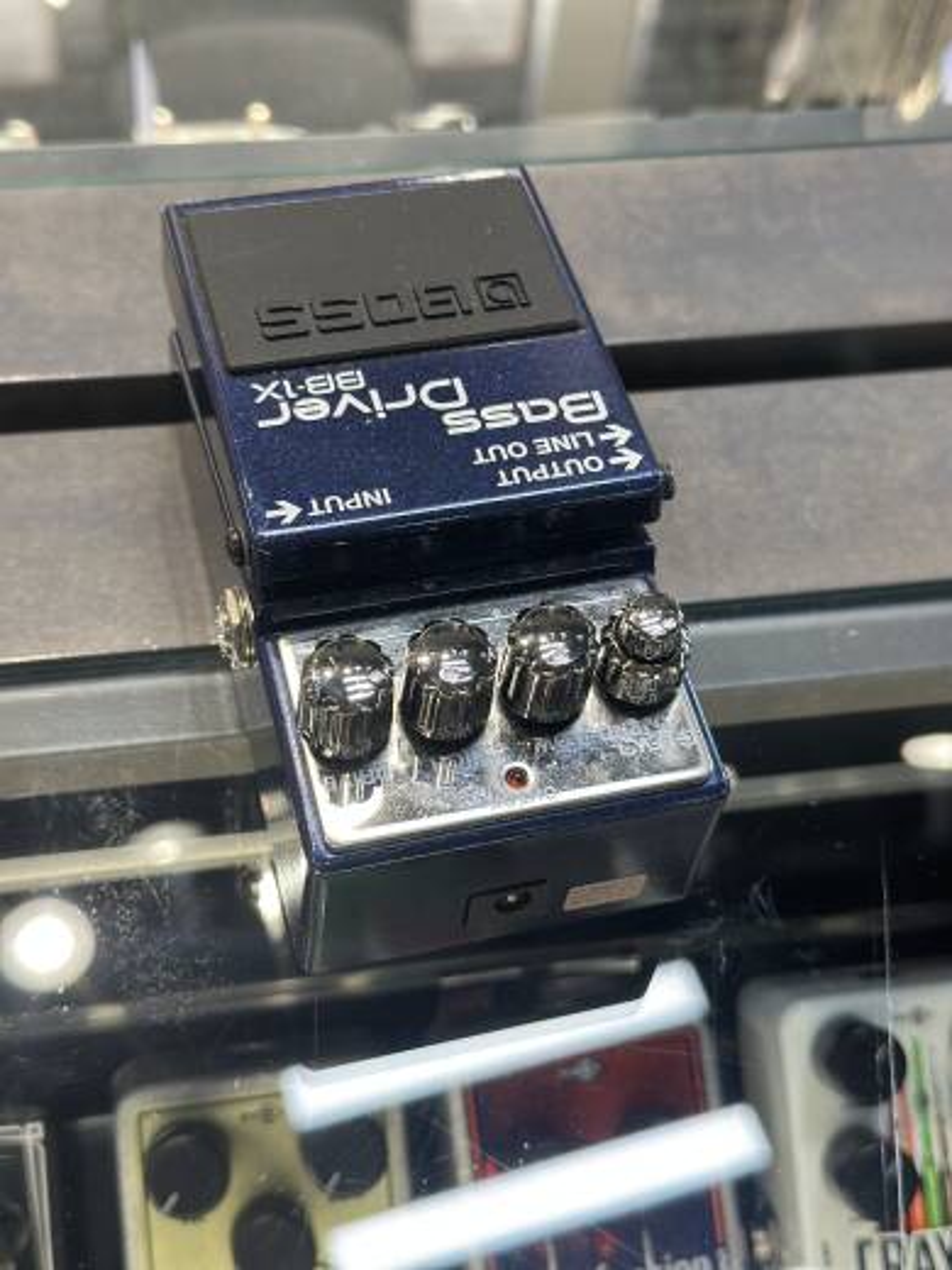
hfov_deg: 30.3
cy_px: 635
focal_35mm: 48
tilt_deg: -54.8
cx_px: 476
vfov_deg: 39.7
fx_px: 1760
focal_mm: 6.86
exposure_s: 1/120
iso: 125
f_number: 1.78
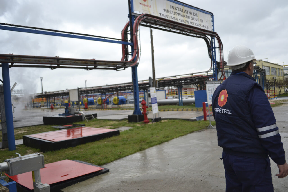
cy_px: 96
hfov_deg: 61.9
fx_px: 240
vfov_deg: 43.6
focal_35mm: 30
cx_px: 144
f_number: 3.8
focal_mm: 20
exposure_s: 1/640
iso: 400
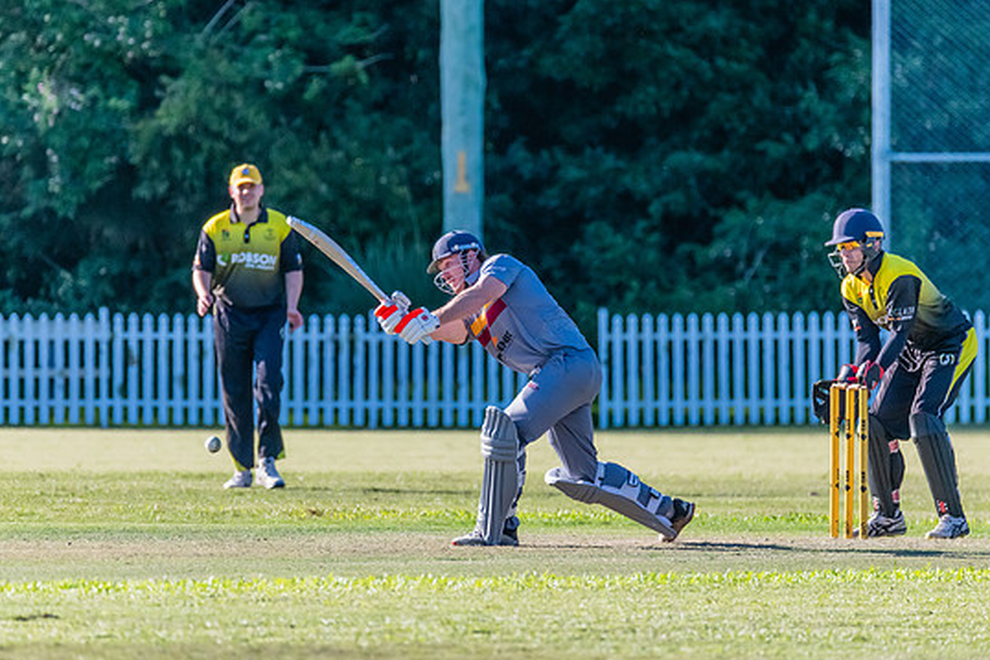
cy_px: 316
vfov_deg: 2.3
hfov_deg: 3.5
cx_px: 489
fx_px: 16393
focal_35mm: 596
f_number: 6.3
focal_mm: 500
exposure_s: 1/4000
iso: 2500
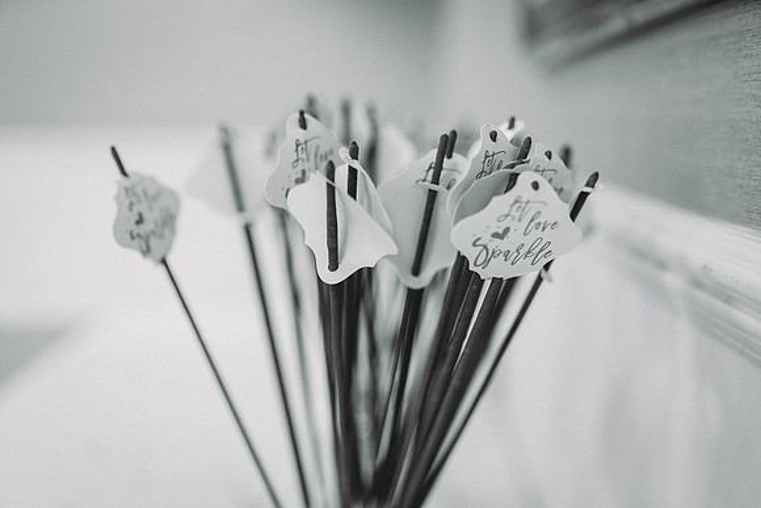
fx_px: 740
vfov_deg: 37.9
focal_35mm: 35
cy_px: 254
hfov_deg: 54.4
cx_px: 380
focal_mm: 35
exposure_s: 1/125
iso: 320
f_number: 1.6
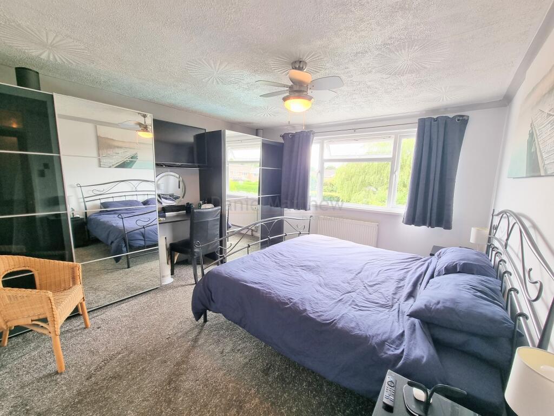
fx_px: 208
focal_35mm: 13
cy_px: 208
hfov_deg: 106.2
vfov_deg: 89.9
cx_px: 277
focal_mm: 2.2
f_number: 2.2
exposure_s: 1/50
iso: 64
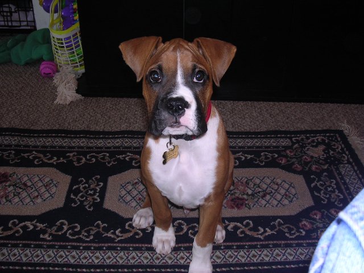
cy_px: 136
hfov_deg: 49.0
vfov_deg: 37.7
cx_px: 182
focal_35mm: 38
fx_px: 400
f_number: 2.8
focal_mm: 5.8
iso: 100
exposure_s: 1/60.1
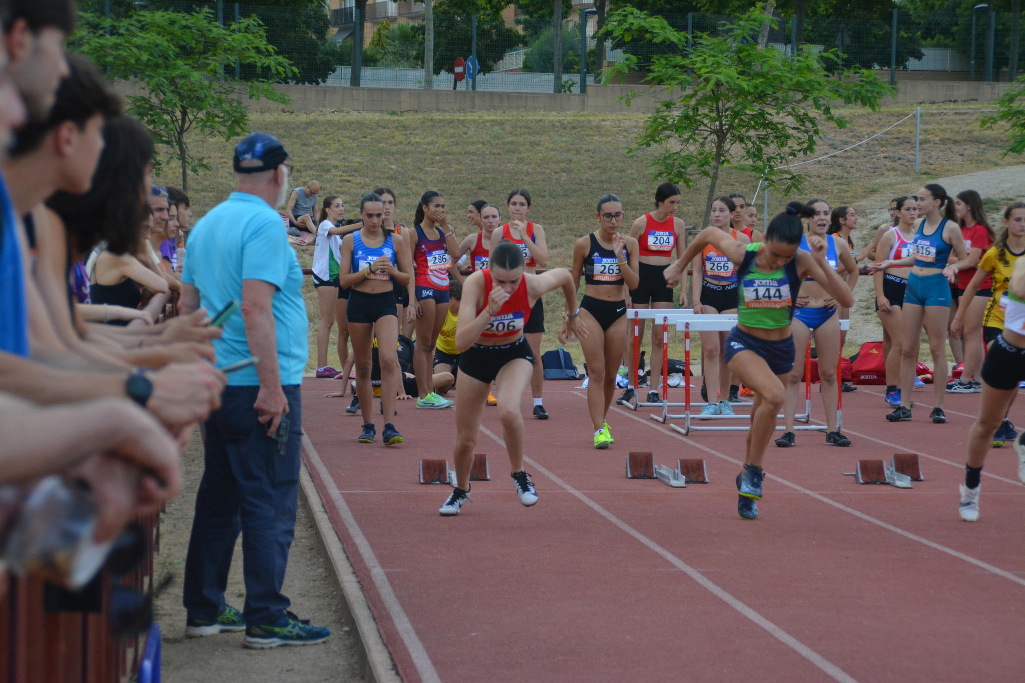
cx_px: 512
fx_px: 3203
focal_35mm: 112
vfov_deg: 12.2
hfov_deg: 18.2
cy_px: 342
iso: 900
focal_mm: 75
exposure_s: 1/500
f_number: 5.6
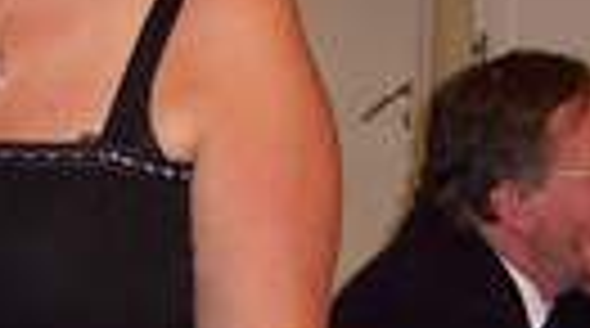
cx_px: 198
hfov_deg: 10.6
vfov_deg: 5.9
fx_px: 3169
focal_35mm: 203
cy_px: 252
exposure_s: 1/30
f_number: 2.8
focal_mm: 8
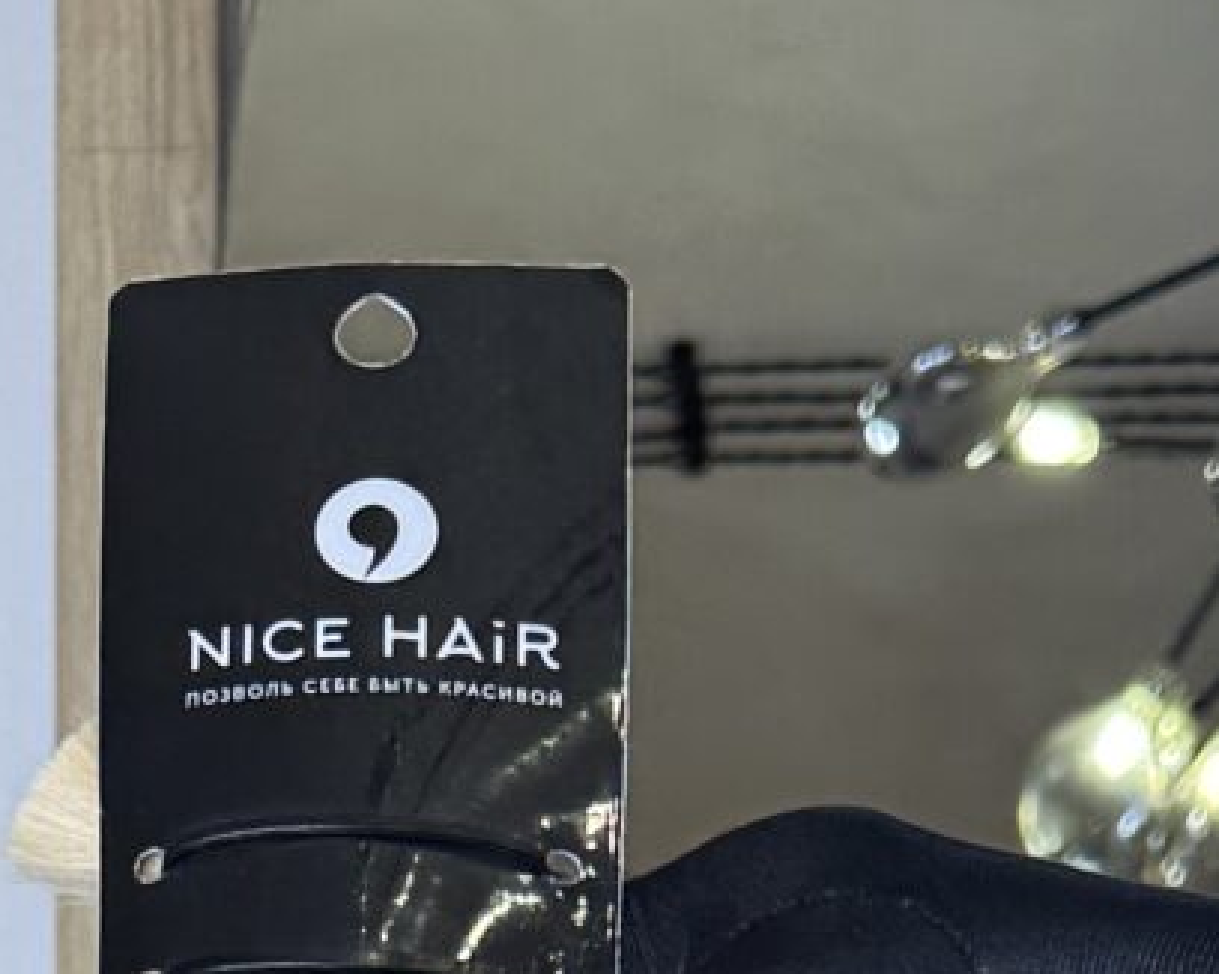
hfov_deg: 13.1
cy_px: 3155
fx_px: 5301
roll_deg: -0.9
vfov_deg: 8.4
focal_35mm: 147
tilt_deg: -4.8
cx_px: 394
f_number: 1.78
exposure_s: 1/100
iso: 80
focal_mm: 6.76
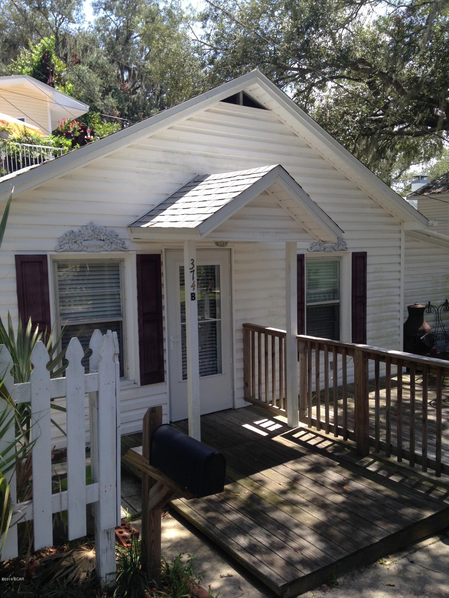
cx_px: 224
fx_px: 571
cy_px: 299
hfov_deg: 42.9
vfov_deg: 55.4
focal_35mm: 33
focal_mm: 4.12
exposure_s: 1/414
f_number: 2.4
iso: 50
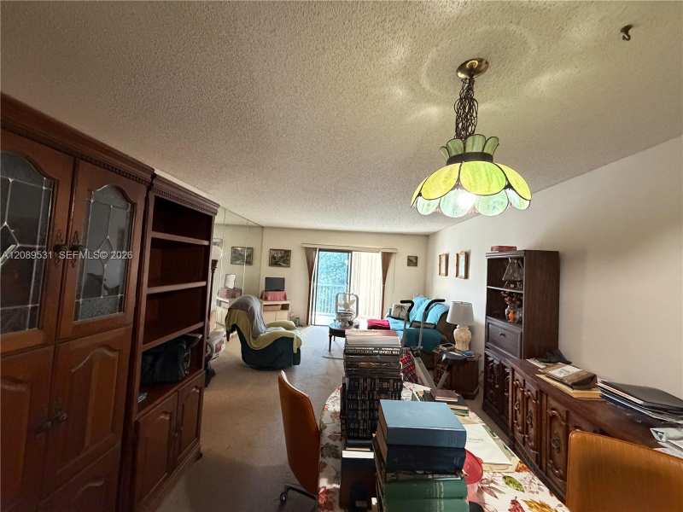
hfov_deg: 102.1
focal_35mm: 14
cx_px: 342
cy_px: 256
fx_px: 276
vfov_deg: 85.7
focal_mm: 2.22
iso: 640
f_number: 2.2
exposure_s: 1/60
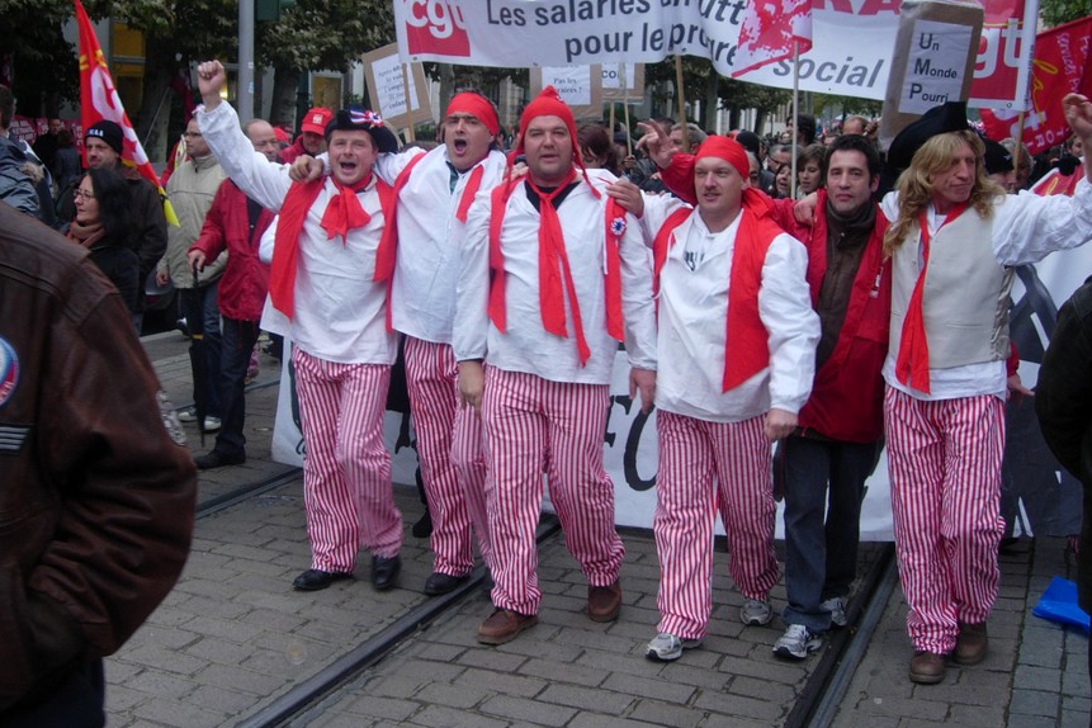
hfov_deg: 41.9
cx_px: 486
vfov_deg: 28.6
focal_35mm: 47
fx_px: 1426
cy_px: 278
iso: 64
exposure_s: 1/73.9
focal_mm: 7.8
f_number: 2.8
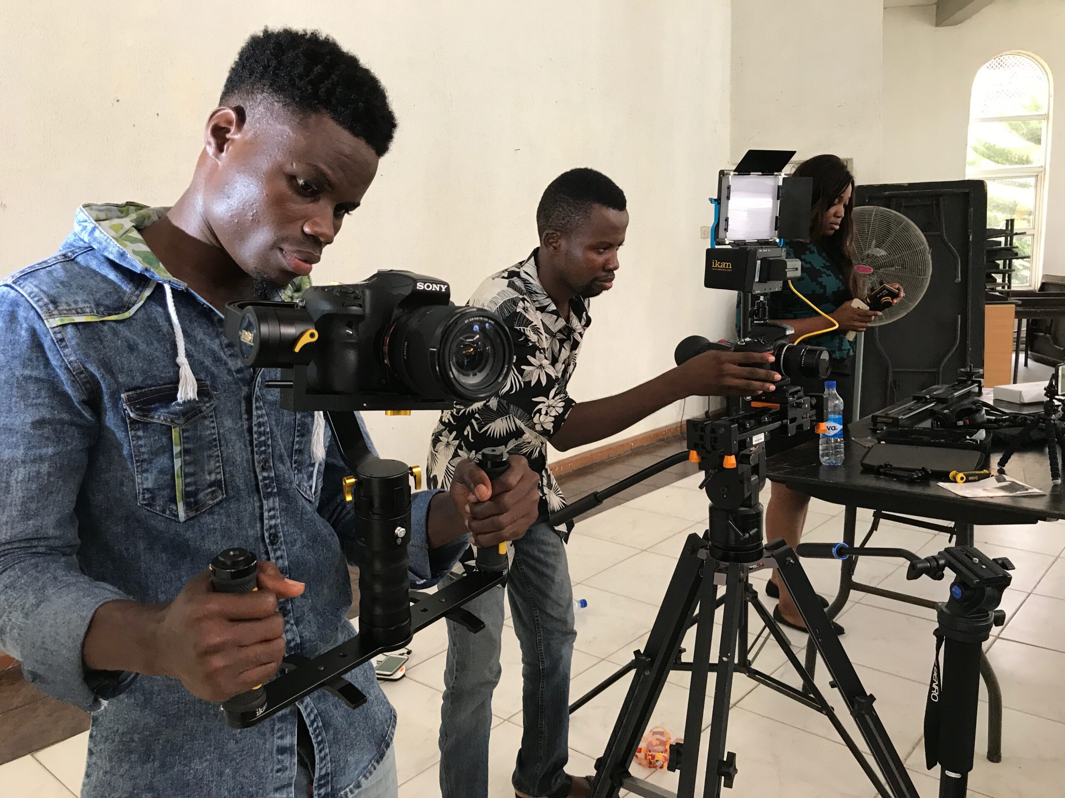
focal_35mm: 28
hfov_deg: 63.4
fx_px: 861
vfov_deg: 49.7
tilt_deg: -10.2
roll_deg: +2.6
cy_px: 399
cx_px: 532
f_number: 1.8
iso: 40
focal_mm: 3.99
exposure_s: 1/21
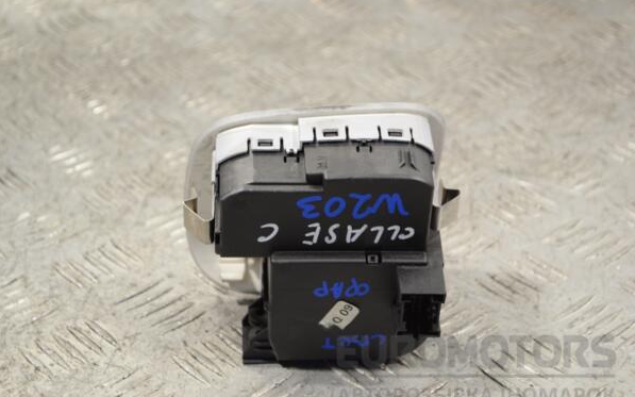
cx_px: 317
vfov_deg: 15.4
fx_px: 1462
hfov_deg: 24.5
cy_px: 210
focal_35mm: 85
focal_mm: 55
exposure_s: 1/30
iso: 360
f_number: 5.6
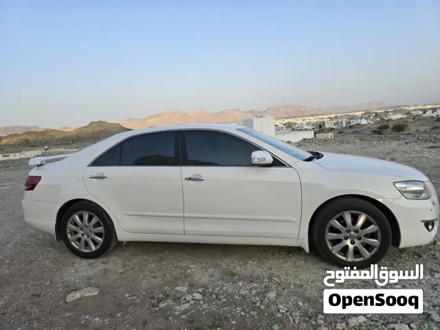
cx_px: 220
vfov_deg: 58.9
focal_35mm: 23
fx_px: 292
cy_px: 165
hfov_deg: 73.9
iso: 12
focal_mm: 6.3
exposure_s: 1/313
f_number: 1.7
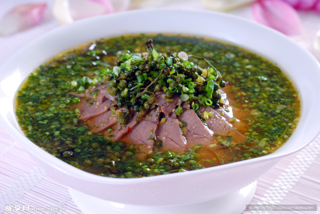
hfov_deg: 22.6
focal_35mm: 90
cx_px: 160
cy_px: 107
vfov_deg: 15.2
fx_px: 801
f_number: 6.3
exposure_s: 1/160
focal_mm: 60
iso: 100
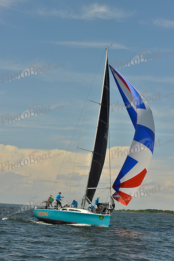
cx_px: 87
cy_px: 130
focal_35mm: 82
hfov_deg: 16.7
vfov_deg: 24.8
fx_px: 594
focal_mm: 82
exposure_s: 1/1600
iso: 280
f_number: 10
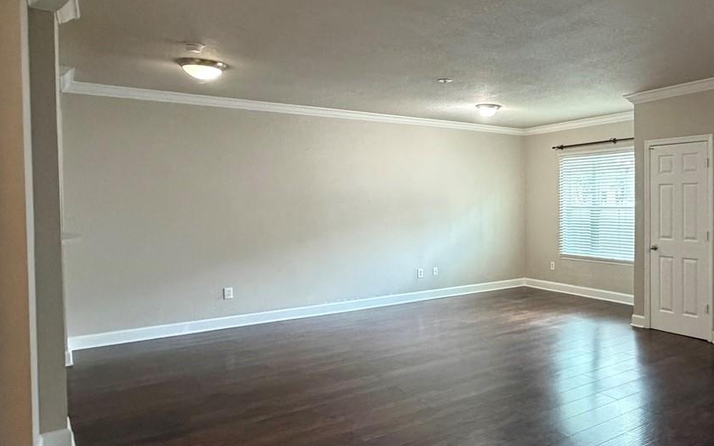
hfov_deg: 61.8
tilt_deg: -1.6
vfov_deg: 44.5
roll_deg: +0.8
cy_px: 211
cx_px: 555
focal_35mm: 28
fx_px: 545
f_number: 2.2
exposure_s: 1/60
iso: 800
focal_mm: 2.22
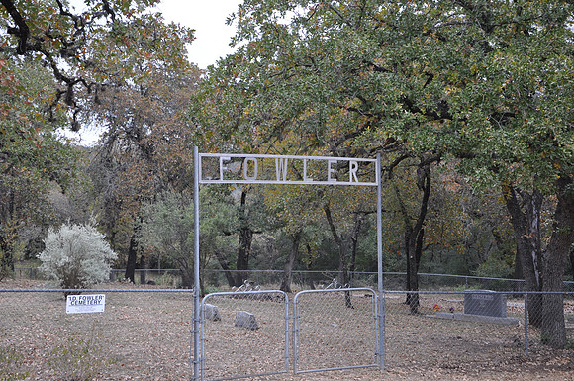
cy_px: 190
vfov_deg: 22.6
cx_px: 287
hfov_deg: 33.4
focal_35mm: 60
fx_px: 955
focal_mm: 40
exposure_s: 1/40
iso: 200
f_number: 6.3
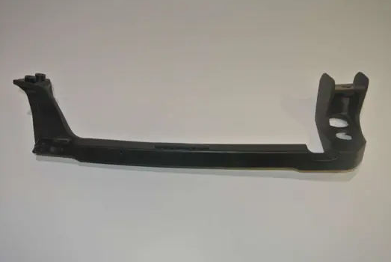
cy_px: 133
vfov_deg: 37.9
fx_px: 381
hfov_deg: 54.4
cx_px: 195
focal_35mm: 35
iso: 200
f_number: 4
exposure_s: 1/60
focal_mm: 12.7
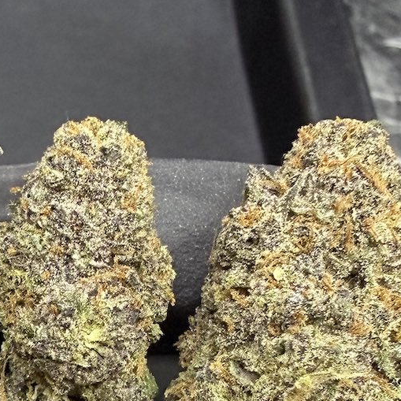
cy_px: 540
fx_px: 1048
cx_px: -72
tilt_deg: -65.7
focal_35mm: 80
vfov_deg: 19.7
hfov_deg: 20.3
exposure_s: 1/50
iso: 200
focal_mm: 2.22
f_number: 2.2
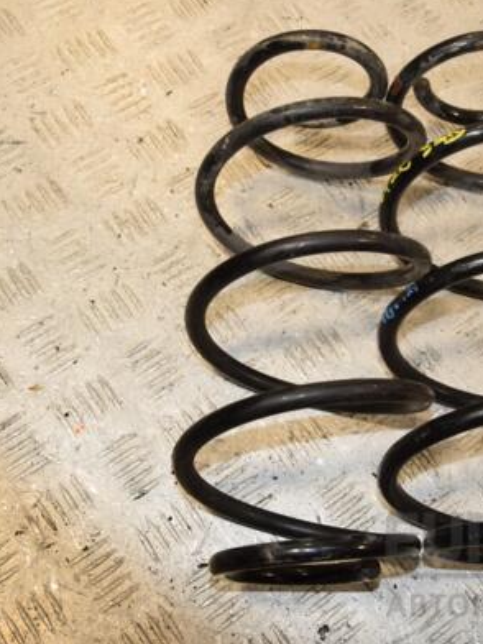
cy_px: 319
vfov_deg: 36.2
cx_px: 355
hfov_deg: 27.2
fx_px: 986
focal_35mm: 53
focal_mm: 24
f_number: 9
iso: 800
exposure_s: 1/200
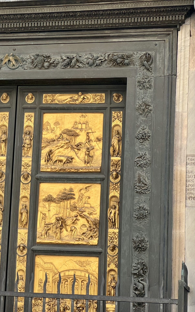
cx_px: 2
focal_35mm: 109
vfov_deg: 19.1
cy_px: 156
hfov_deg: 11.9
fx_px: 927
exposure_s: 1/217
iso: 25
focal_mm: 9
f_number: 2.8
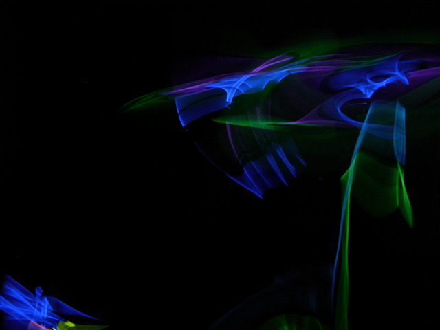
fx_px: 483
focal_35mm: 38
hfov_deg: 49.0
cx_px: 220
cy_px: 165
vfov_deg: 37.7
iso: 200
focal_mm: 7.8
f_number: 2.8
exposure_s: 2
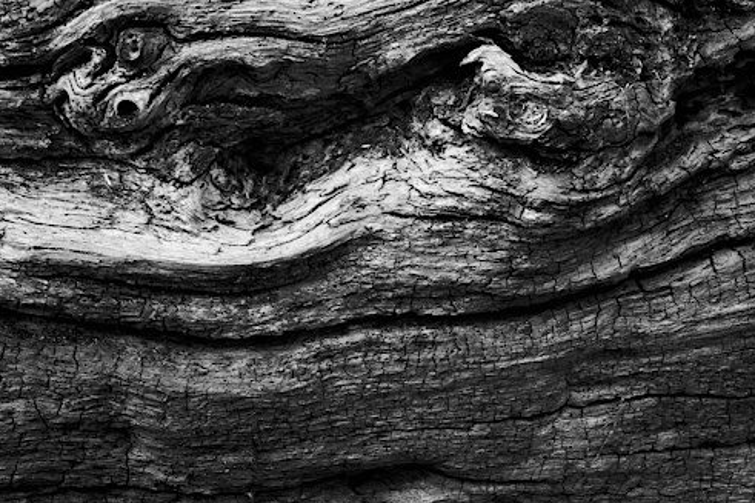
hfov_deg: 18.5
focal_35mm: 107
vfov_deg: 12.4
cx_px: 806
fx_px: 2243
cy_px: -163
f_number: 11
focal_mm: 35
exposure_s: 1/15
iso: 200
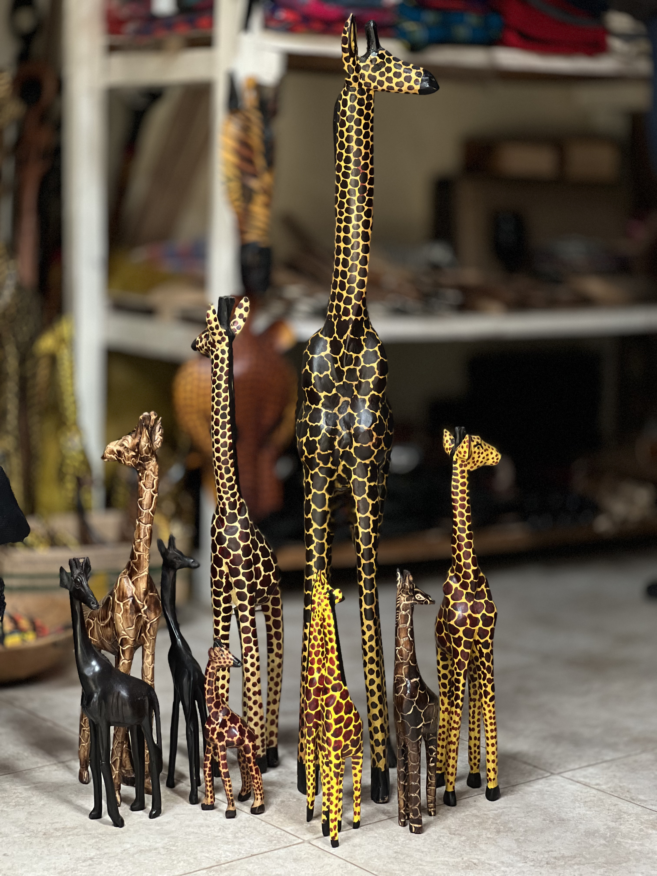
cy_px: 438
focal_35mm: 77
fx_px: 1949
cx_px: 328
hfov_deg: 19.1
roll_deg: -0.1
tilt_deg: -6.7
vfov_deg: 25.3
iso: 250
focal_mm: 9
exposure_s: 1/33
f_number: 2.8
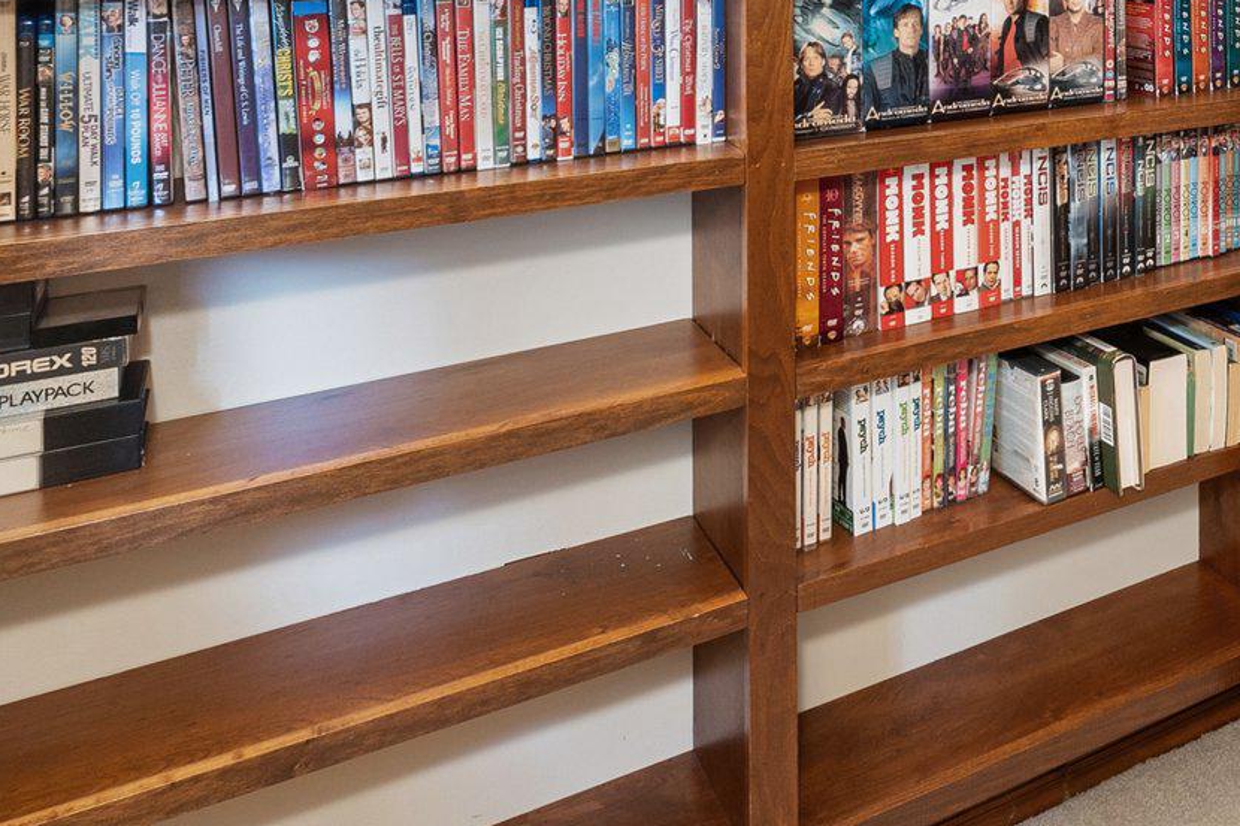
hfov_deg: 45.7
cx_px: 1168
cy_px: -90
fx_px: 1274
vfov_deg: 31.7
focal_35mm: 37
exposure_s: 2
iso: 800
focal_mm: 10
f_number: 8
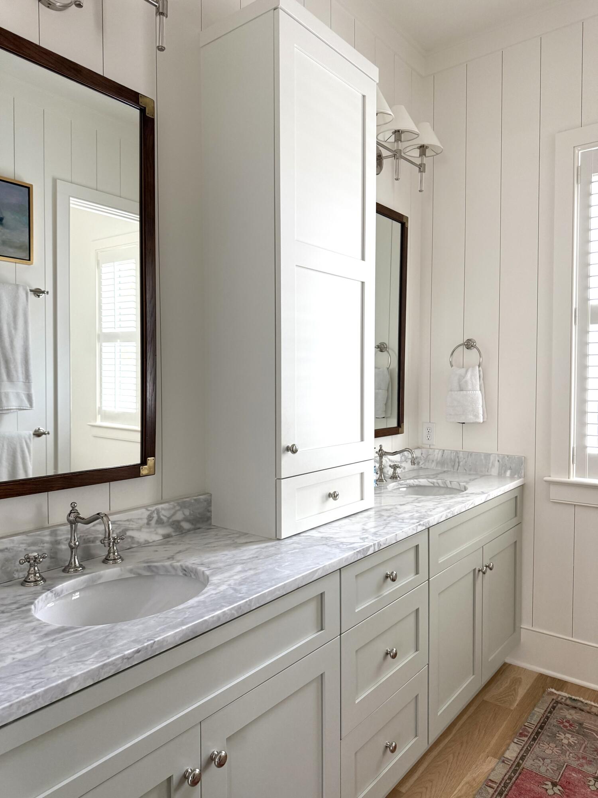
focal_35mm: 24
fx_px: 553
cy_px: 399
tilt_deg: -1.2
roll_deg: -0.5
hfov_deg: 56.8
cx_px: 299
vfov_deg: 71.6
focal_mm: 6.76
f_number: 1.78
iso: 200
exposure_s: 1/102
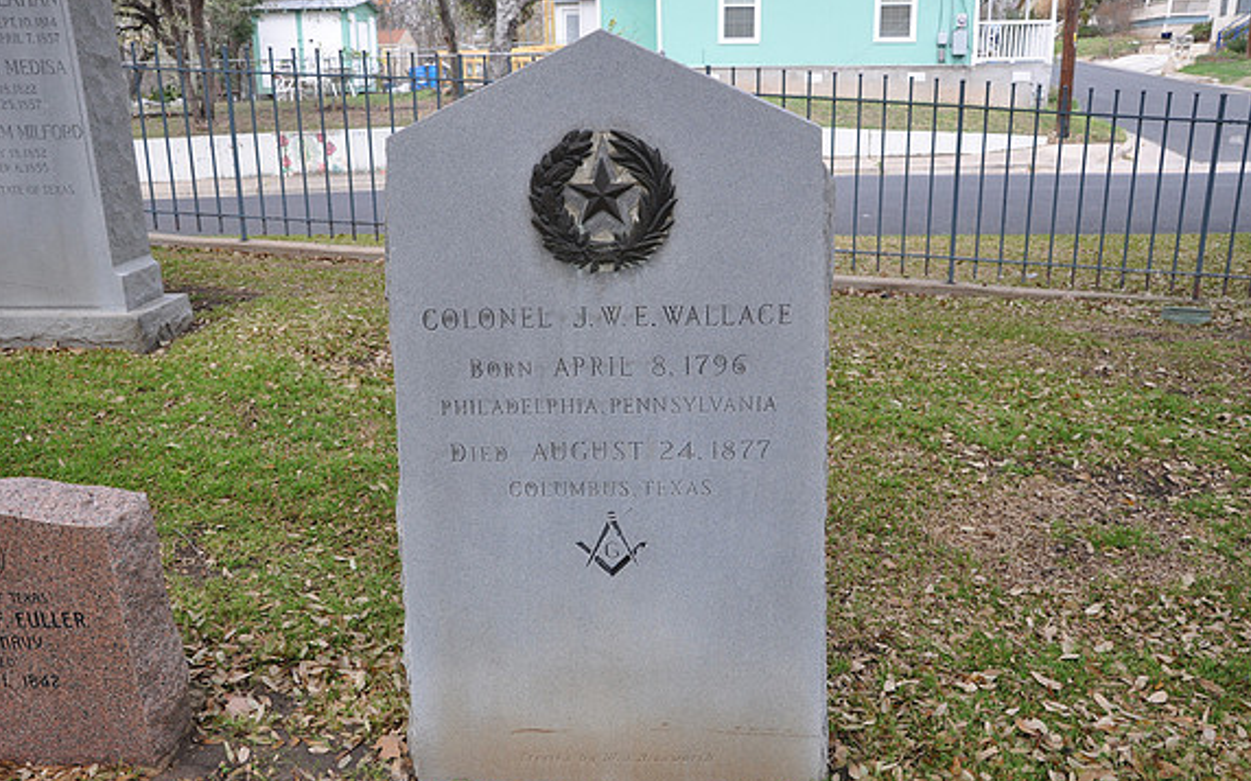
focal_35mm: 33
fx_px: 1108
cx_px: 623
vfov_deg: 38.8
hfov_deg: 58.9
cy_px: 410
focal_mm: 21
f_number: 5.6
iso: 400
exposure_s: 1/125
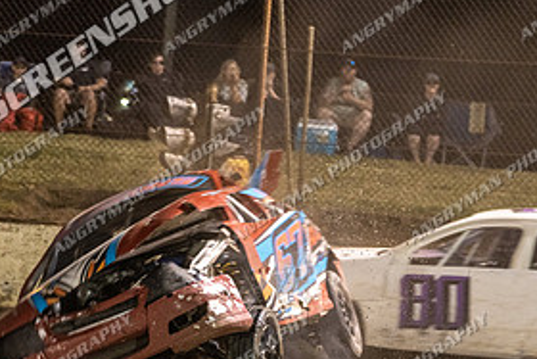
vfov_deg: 5.8
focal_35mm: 238
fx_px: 3552
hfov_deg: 8.6
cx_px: 328
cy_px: 295
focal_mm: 115
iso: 1600
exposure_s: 1/160
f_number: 2.8
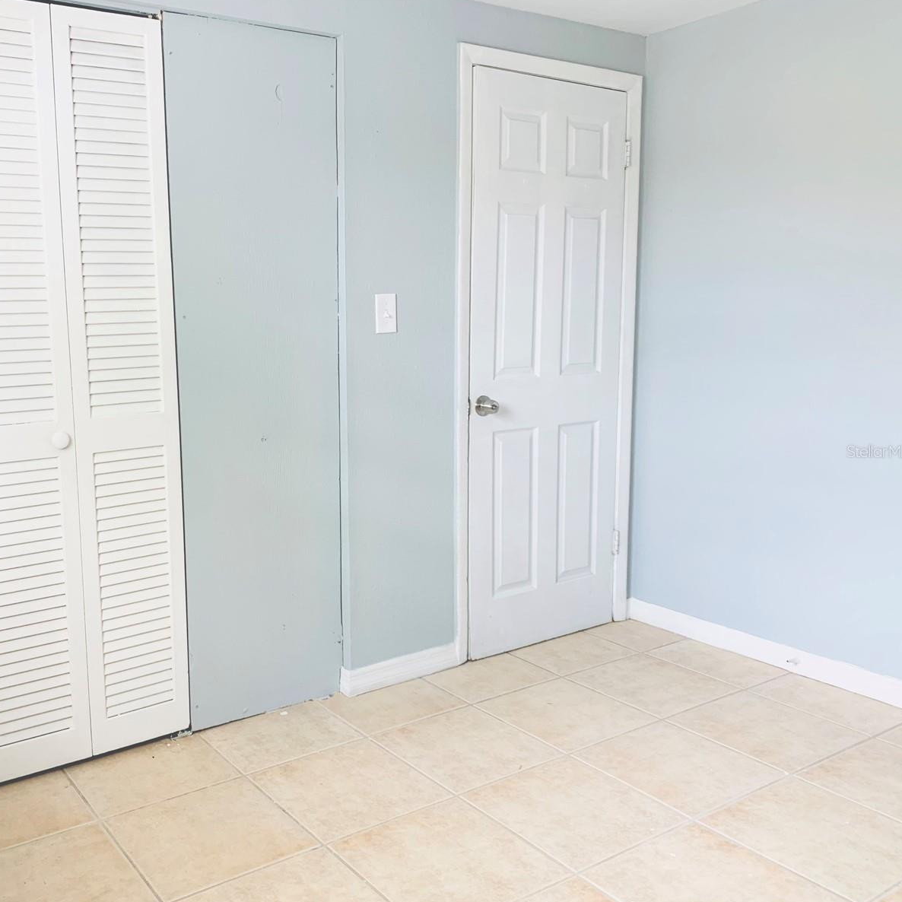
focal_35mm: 31
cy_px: 451
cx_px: 310
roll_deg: +1.2
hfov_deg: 51.7
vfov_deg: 52.5
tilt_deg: -9.0
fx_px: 914
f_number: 1.8
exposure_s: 1/112
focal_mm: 4.25
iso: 100
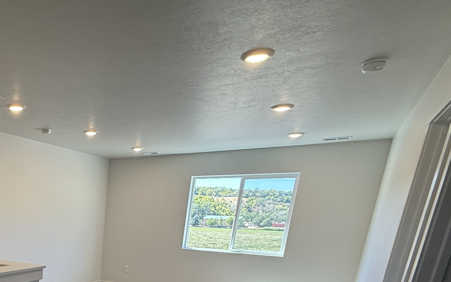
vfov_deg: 35.3
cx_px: 37
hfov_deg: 54.0
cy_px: 317
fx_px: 369
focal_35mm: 30
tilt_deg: -15.9
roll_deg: -1.2
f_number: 2.2
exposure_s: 1/120
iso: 100
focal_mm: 2.22
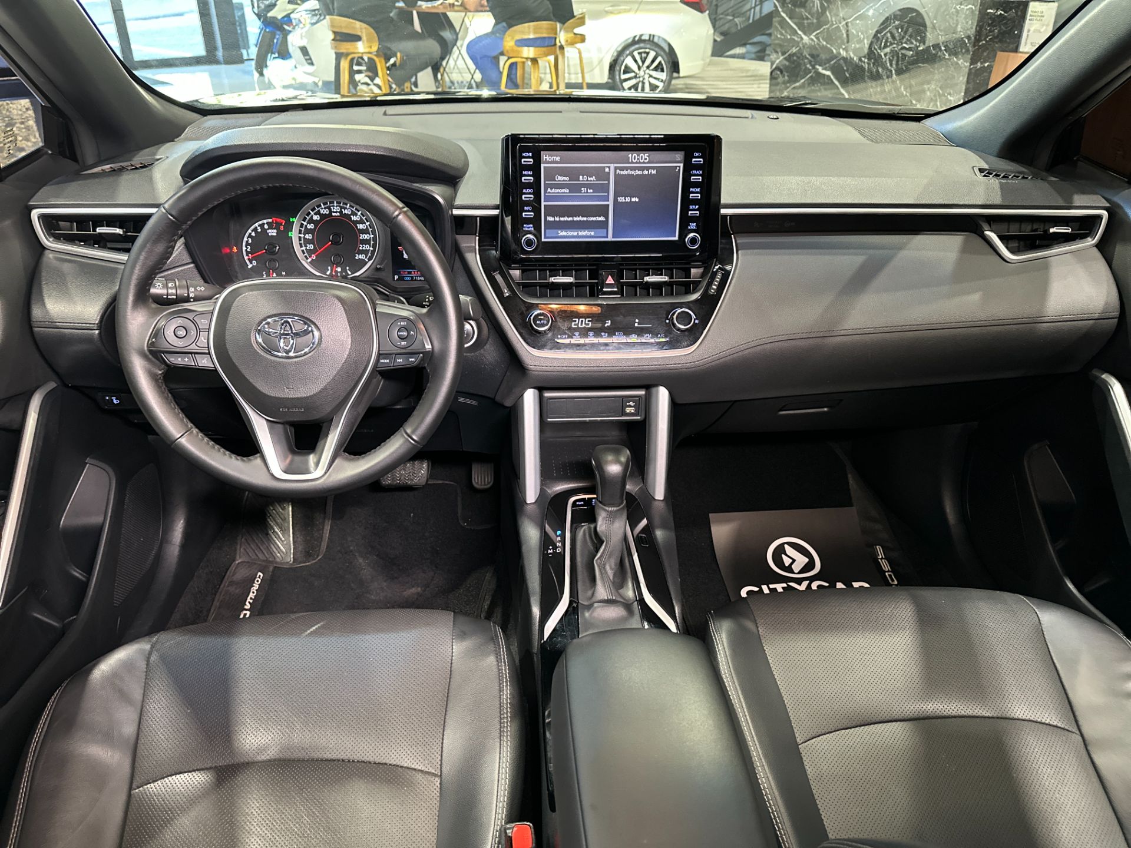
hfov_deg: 71.6
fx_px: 784
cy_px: 424
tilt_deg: -30.8
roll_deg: -1.7
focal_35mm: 24
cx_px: 566
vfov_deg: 56.8
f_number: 1.78
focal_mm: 6.86
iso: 800
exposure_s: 1/60
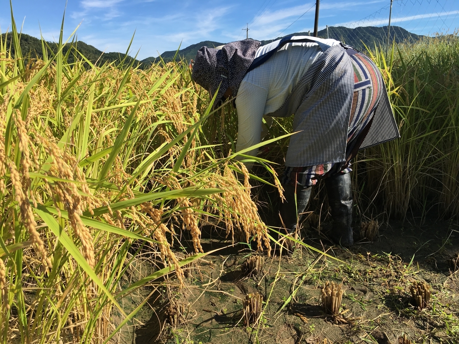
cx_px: 230
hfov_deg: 61.7
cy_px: 172
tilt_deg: -13.0
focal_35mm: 29
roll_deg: +0.3
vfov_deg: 48.2
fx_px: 385
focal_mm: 4.15
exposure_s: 1/1241
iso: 25
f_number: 2.2
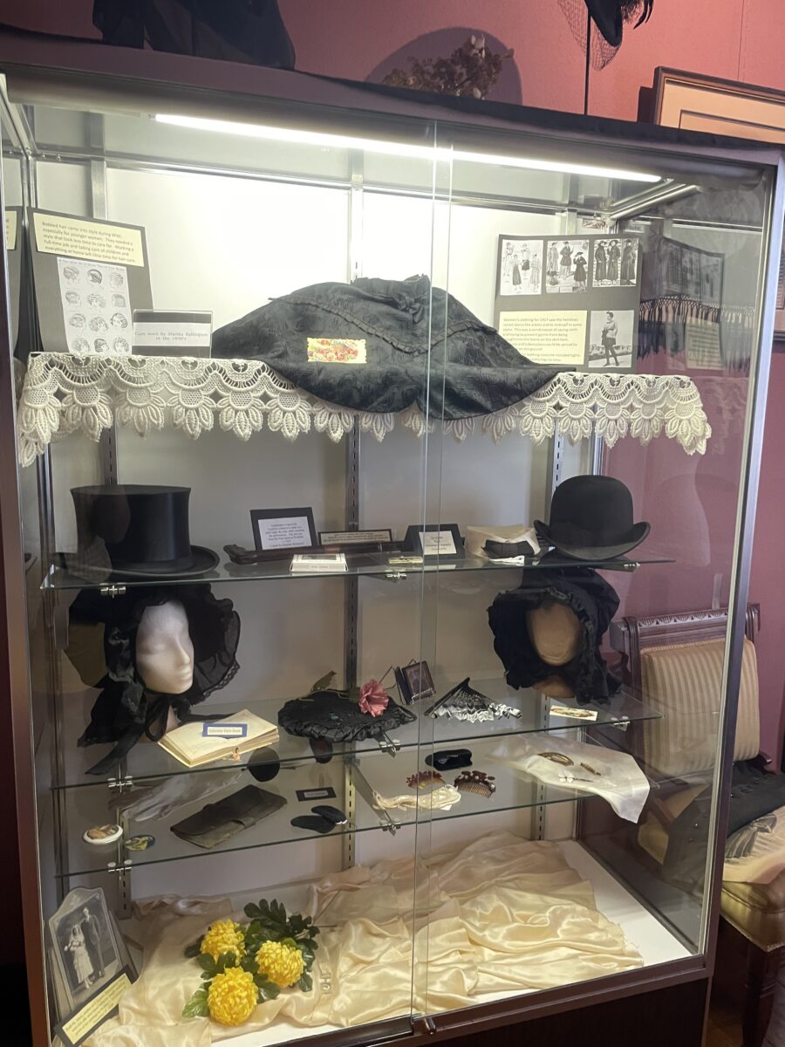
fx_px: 786
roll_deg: -0.9
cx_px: 392
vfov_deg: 67.3
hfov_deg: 53.1
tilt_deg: -8.1
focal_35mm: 26
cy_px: 524
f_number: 1.6
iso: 400
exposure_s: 1/40
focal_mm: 4.2
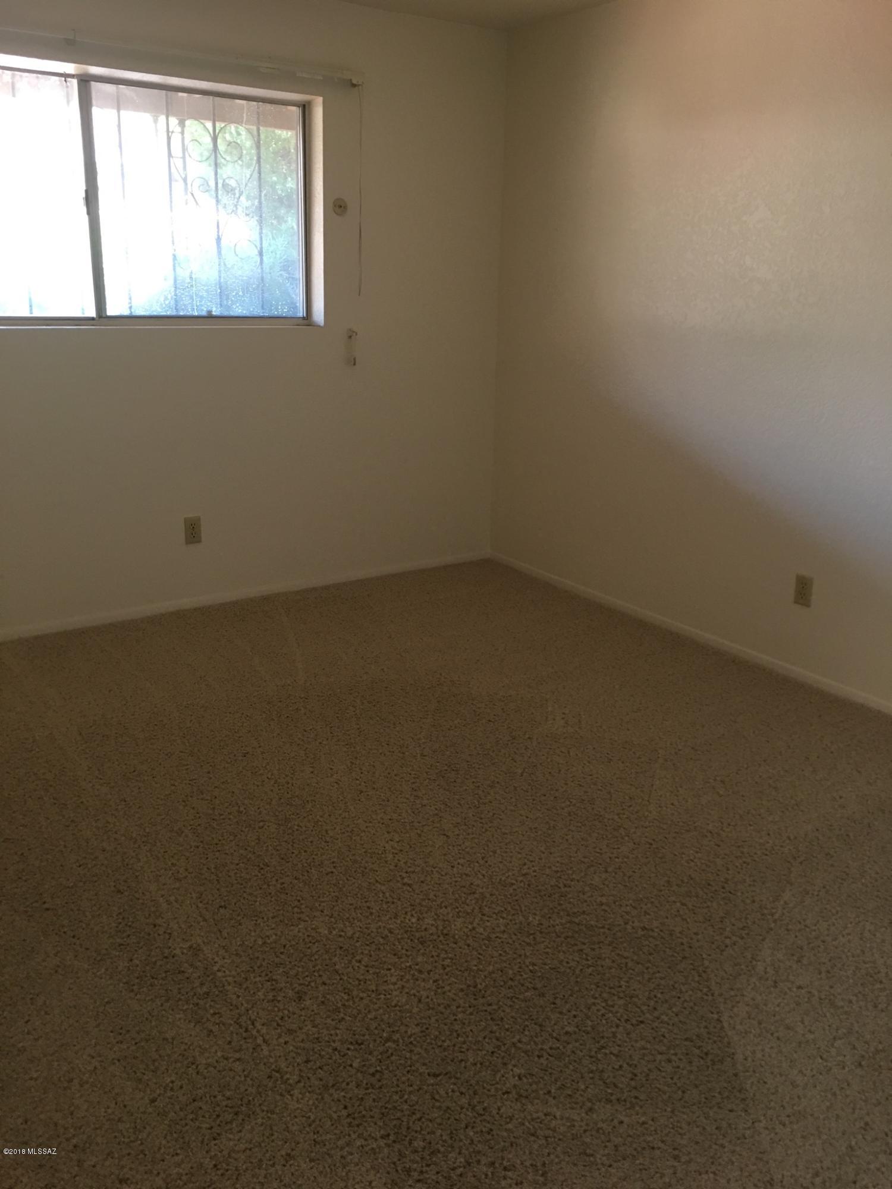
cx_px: 446
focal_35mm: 29
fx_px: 996
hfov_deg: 48.2
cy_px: 594
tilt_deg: -15.3
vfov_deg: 61.7
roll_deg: -1.5
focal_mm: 4.15
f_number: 2.2
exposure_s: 1/15
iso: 40
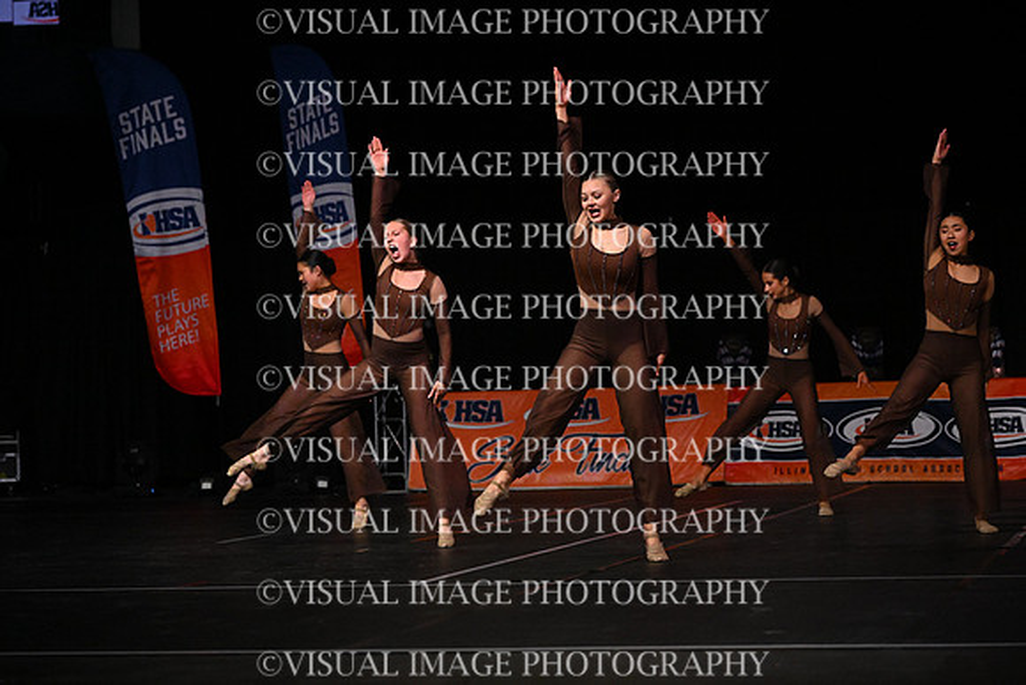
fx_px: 2708
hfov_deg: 21.5
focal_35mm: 95
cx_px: 513
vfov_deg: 14.4
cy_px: 342
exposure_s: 1/1000
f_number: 4
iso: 8000
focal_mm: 95
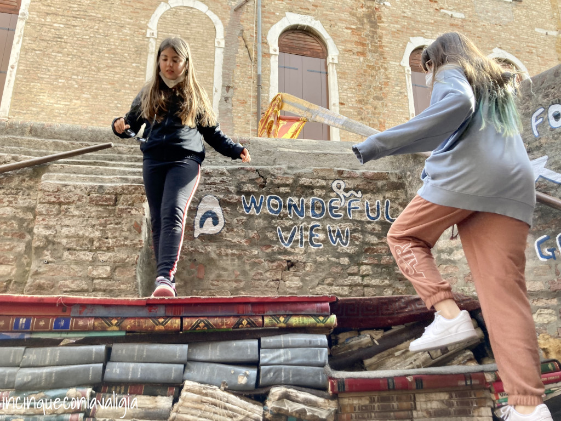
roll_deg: -1.0
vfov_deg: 49.7
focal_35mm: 28
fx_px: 454
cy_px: 210
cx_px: 280
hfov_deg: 63.4
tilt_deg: +15.6
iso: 20
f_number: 1.8
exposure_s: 1/172
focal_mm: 3.99
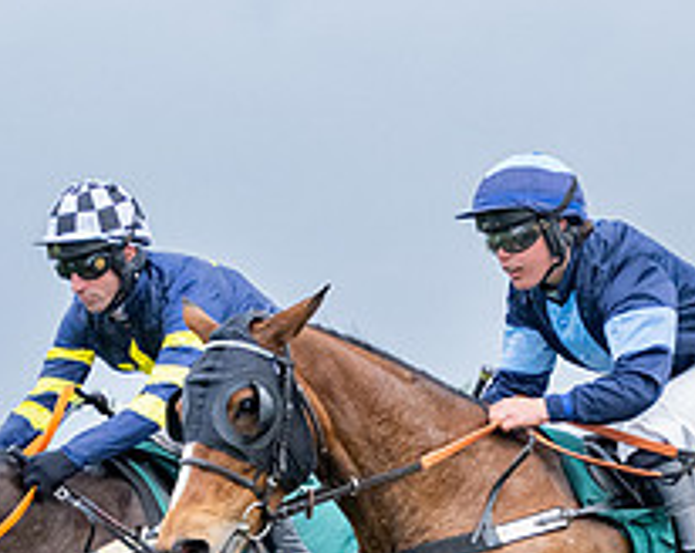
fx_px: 6015
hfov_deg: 6.5
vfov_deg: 5.2
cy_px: 681
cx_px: 964
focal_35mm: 293
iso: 2000
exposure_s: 1/1000
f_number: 5
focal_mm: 70
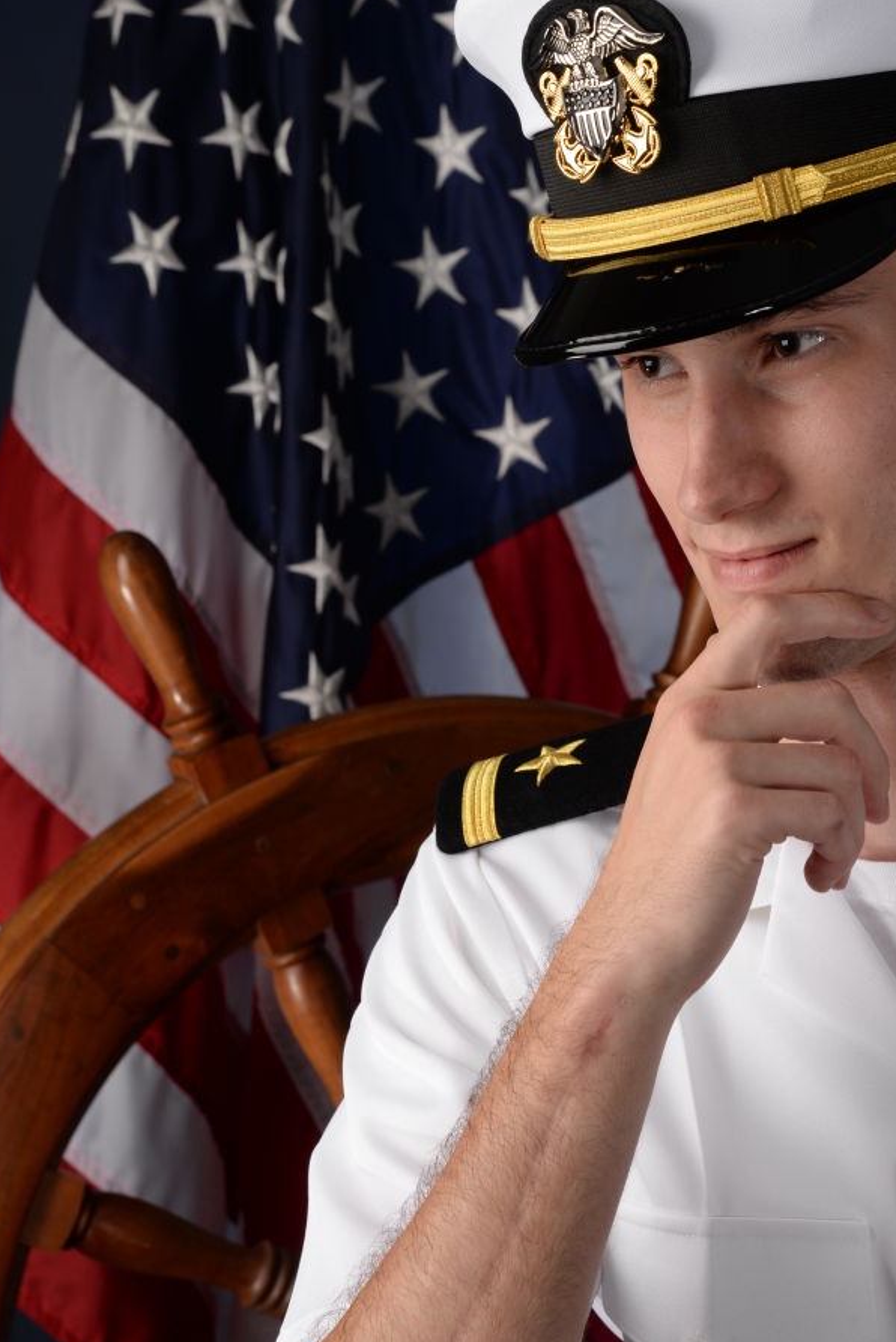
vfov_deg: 14.5
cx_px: 588
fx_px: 5255
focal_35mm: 141
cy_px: 549
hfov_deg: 9.7
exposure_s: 1/200
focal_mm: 105
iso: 200
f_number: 11
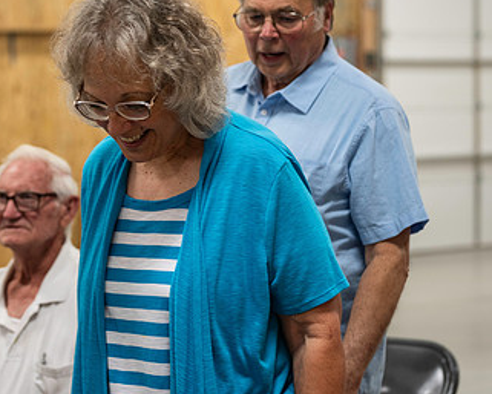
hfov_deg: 13.3
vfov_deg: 10.7
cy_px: 165
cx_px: 121
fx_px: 2097
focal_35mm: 144
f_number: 3.5
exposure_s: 1/160
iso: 640
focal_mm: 85
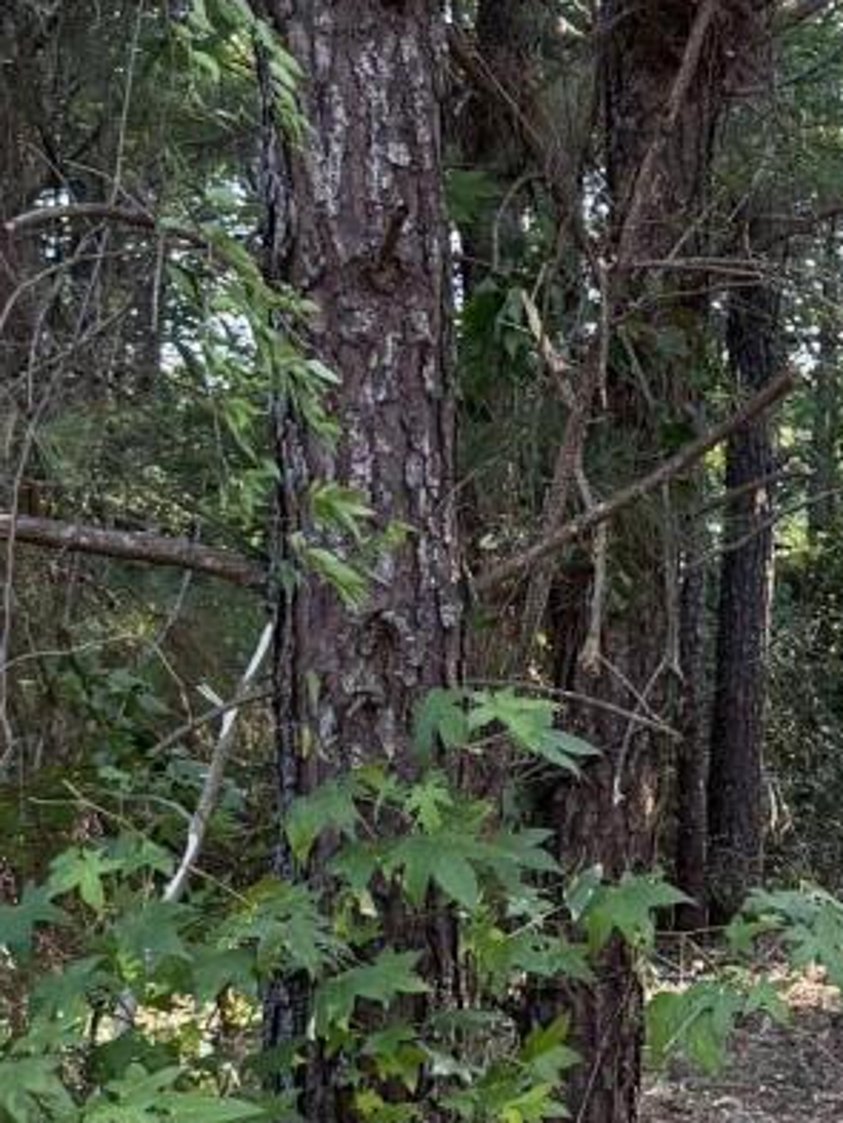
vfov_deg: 16.1
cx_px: 1429
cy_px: 514
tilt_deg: +4.4
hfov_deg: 11.4
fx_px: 3959
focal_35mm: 122
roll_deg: -1.3
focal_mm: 6.76
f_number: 1.78
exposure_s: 1/399
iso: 100
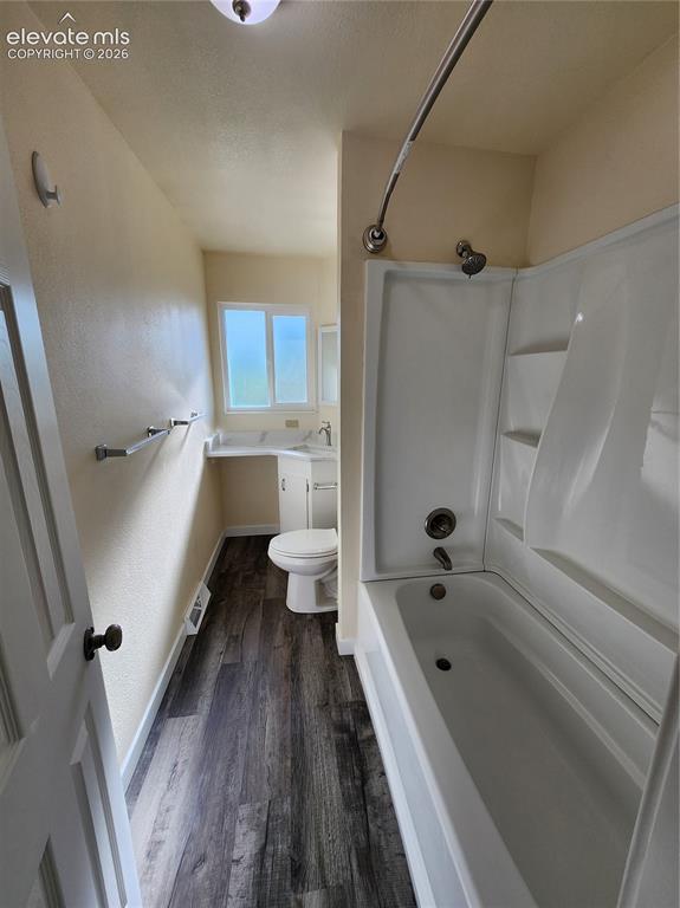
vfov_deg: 106.2
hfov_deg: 89.9
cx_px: 340
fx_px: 341
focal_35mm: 13
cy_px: 454
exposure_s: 1/120
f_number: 2.2
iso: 32
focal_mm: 1.74
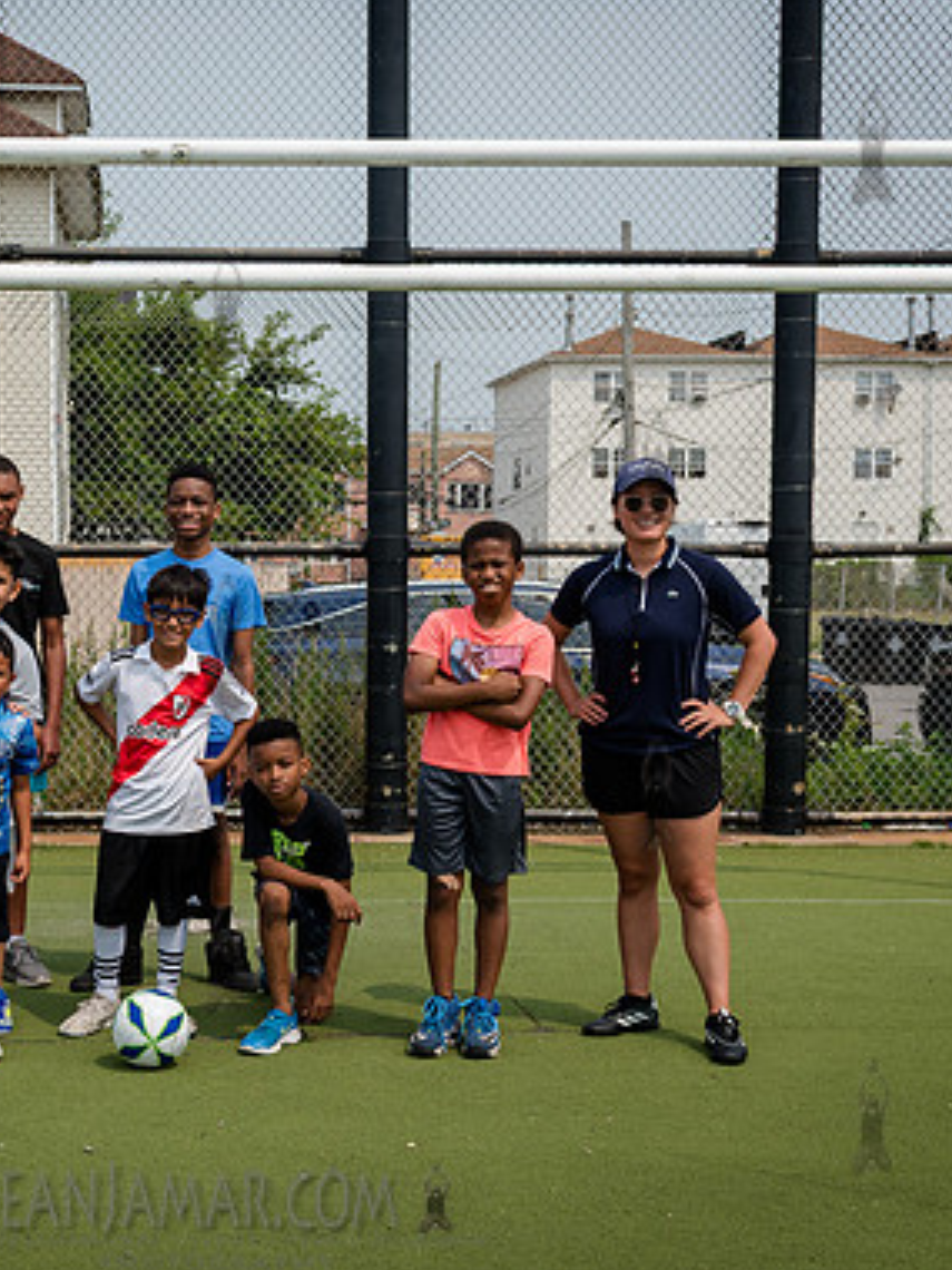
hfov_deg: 24.7
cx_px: 151
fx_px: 2127
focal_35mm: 58
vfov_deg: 33.2
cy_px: 711
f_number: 4
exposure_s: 1/2500
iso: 250
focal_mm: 29
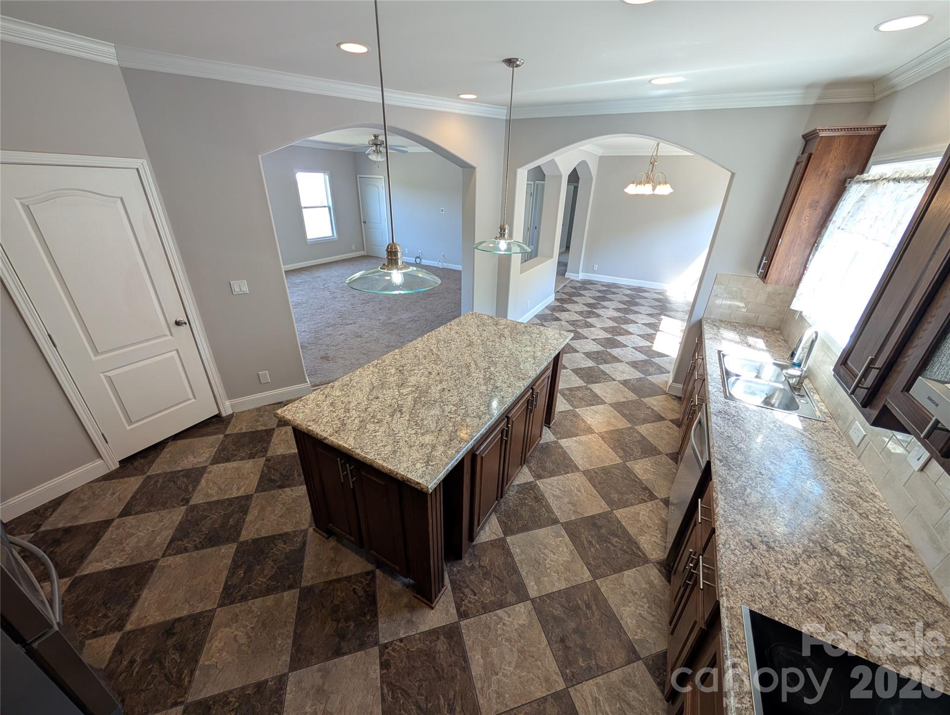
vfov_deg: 94.6
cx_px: 475
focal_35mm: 12
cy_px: 358
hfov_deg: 110.5
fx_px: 330
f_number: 1.7
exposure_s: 1/120
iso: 80
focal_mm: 2.02
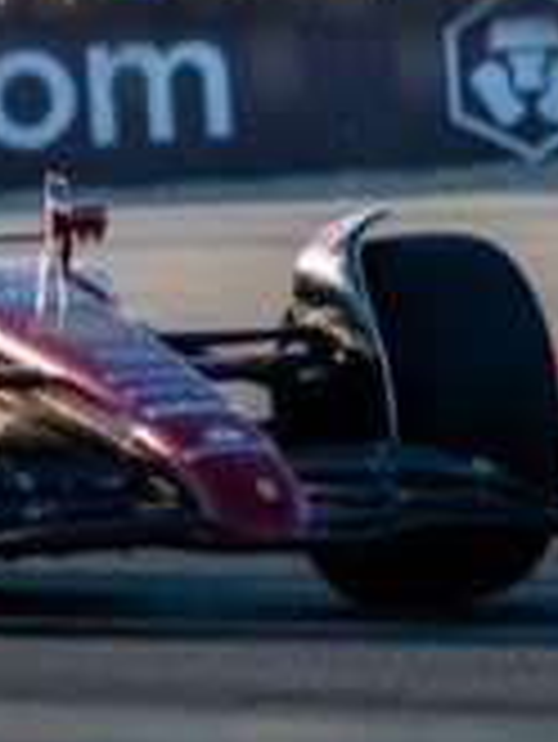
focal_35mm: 1465
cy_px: -20
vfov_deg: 1.4
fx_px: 31447
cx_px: 40
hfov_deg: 1.0
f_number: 5.6
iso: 1000
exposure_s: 1/2500
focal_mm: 210
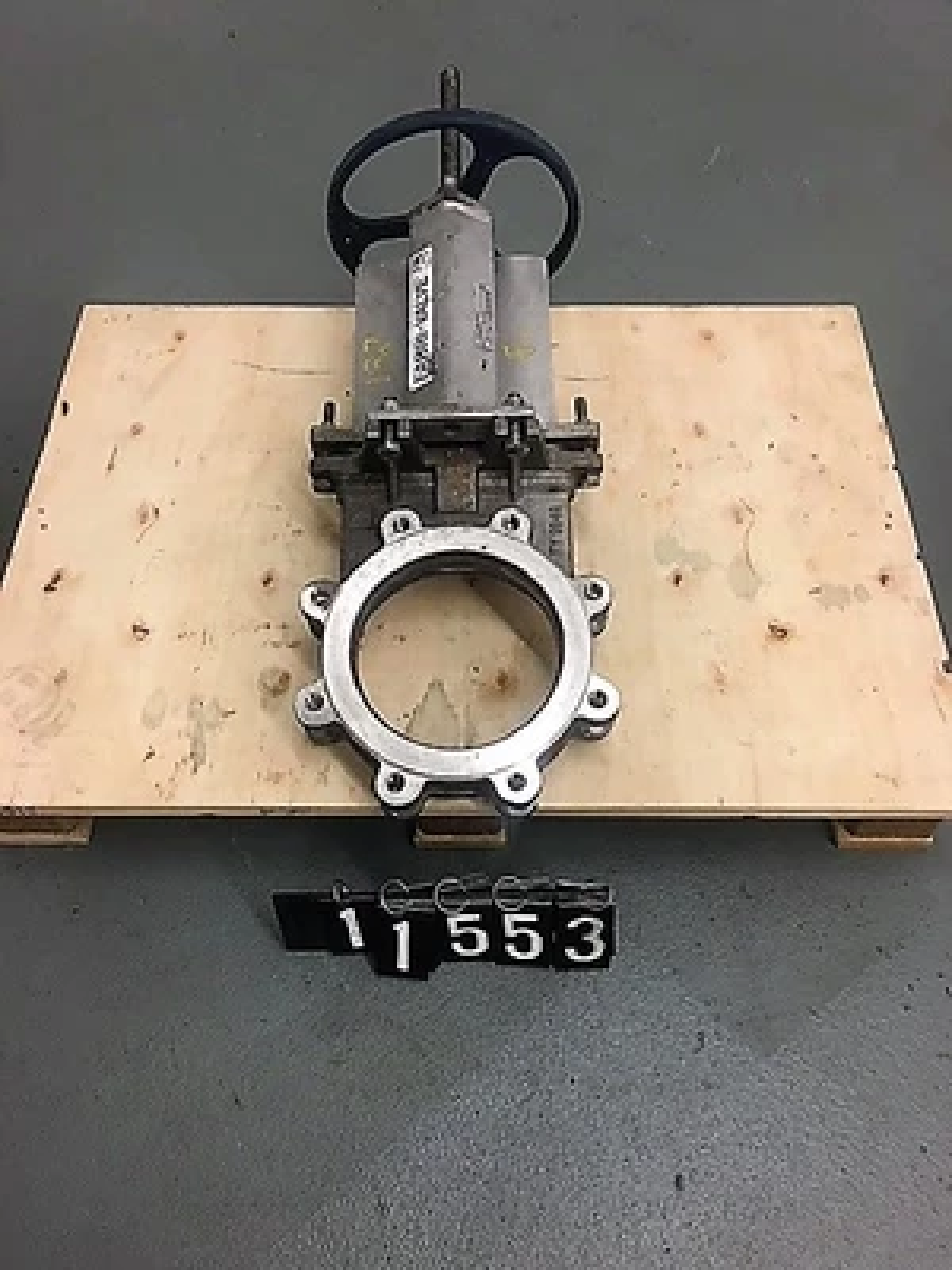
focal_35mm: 29
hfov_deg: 48.2
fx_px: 1063
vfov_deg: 61.7
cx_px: 476
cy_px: 635
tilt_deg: -57.2
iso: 80
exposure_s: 1/30
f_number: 2.2
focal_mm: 4.15
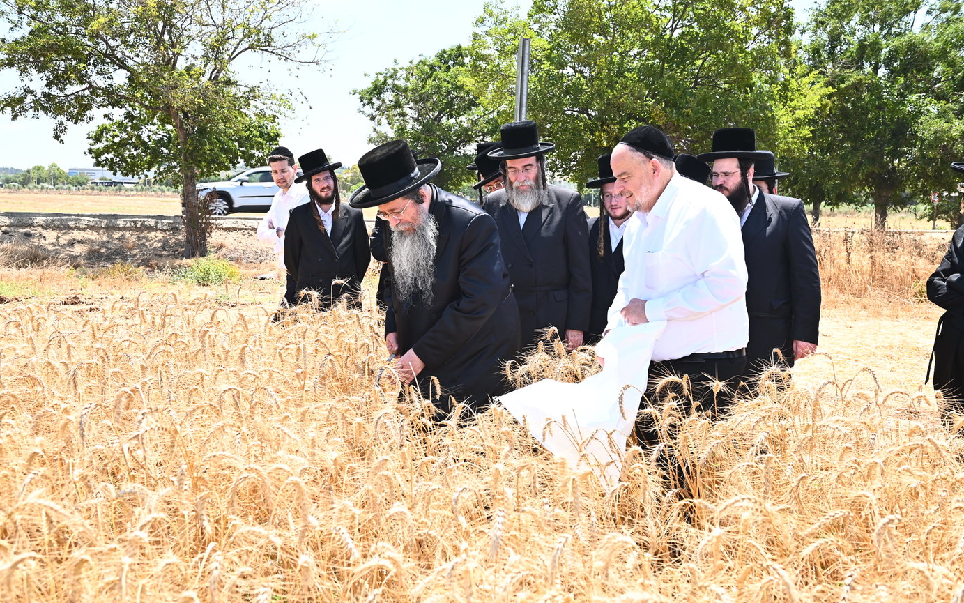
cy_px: 307
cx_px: 480
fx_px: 867
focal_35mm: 33
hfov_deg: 58.1
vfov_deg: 38.3
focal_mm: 32
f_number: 6.3
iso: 160
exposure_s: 1/200
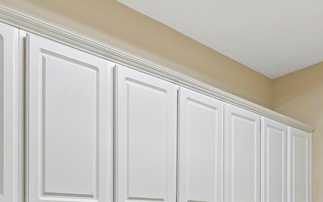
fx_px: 299
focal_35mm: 34
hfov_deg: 53.3
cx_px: 69
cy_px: 215
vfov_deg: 33.2
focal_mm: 14
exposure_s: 1/15
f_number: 8
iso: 200
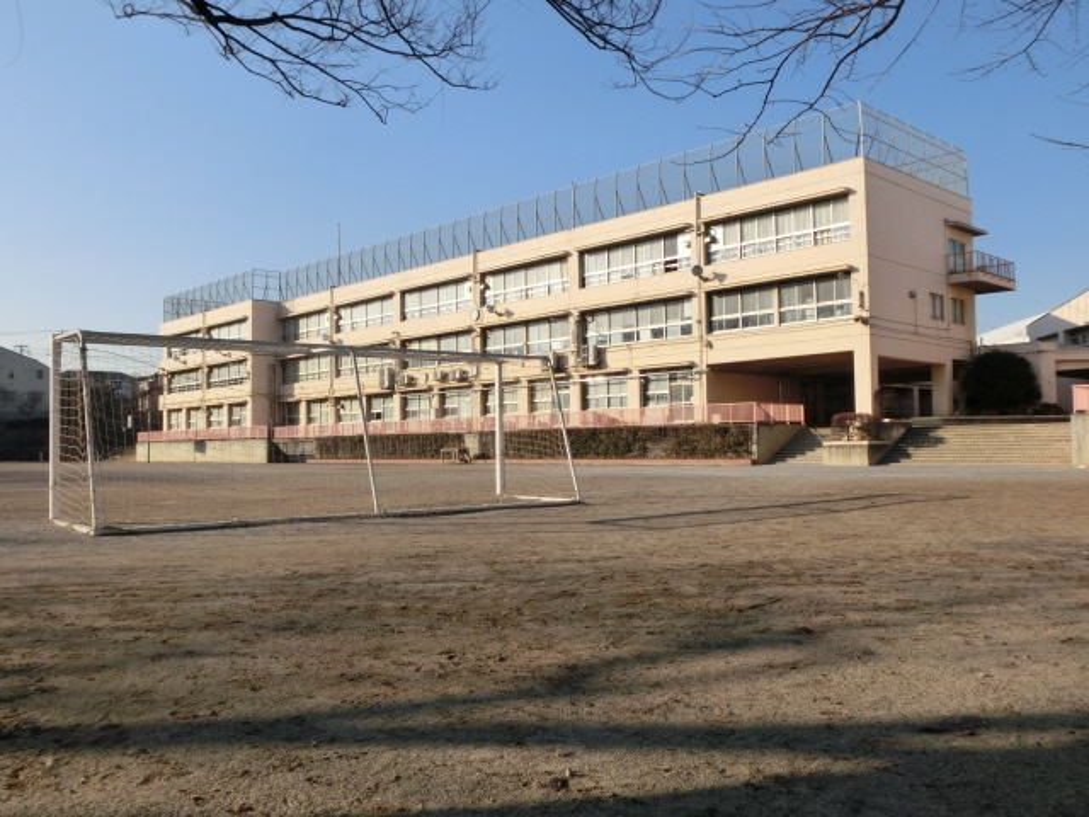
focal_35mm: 30
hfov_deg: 60.0
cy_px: 408
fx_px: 944
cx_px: 544
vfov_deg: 46.8
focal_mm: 5.36
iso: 80
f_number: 8.9
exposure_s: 1/250
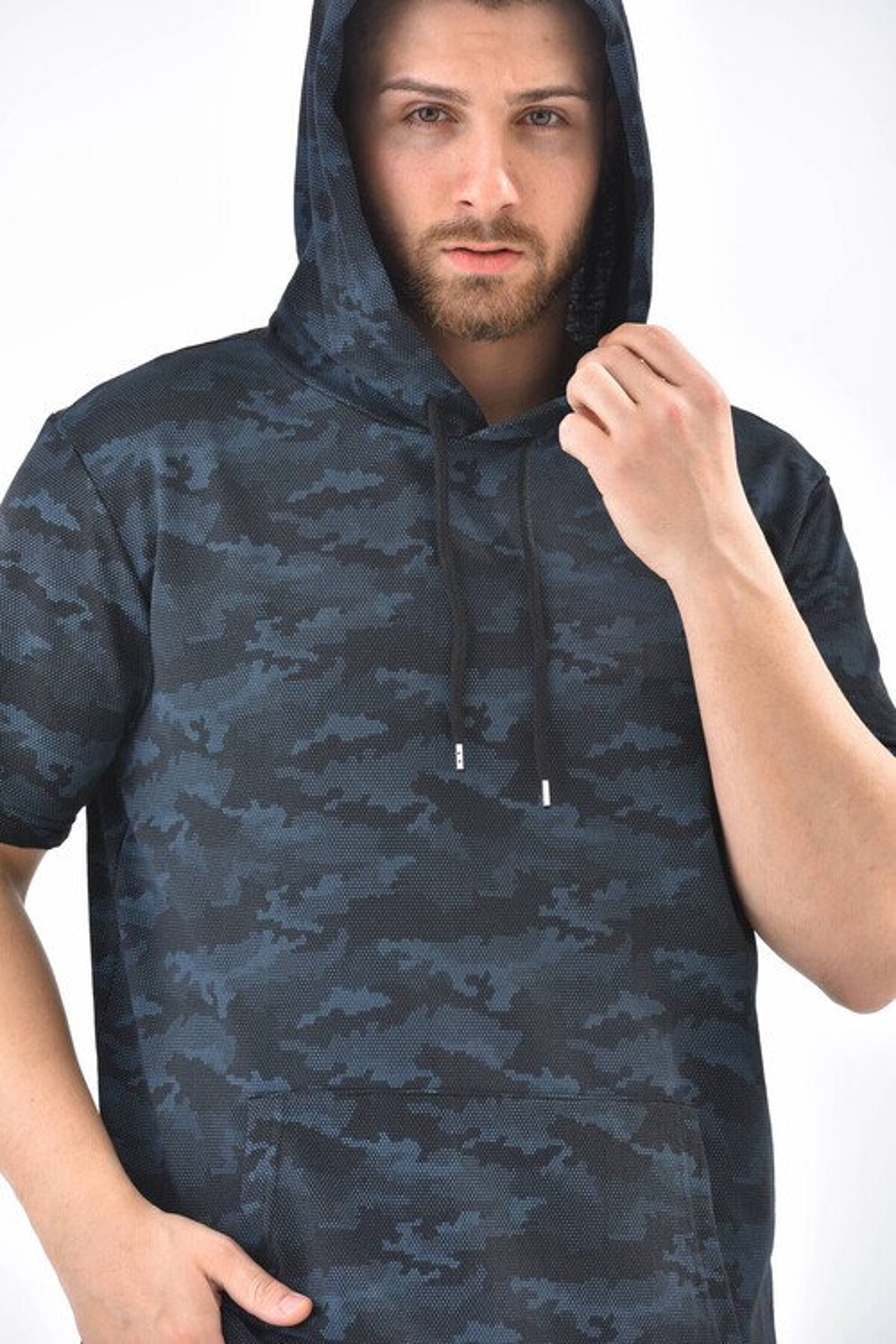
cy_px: 672
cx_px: 448
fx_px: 7466
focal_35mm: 200
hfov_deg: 6.9
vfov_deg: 10.3
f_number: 7.1
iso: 100
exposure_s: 1/160
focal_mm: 200
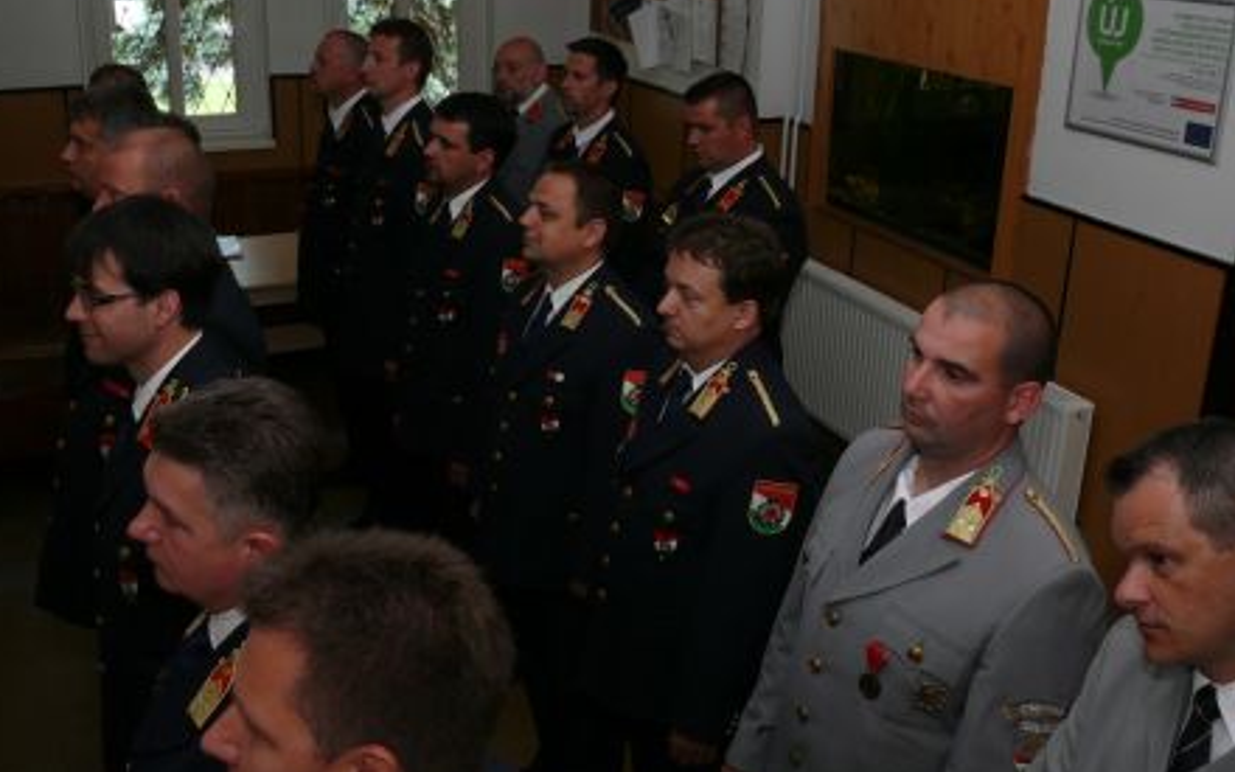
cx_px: 612
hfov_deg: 51.5
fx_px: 1279
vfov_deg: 33.6
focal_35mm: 38
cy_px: 385
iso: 100
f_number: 4
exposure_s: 1/30
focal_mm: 7.4
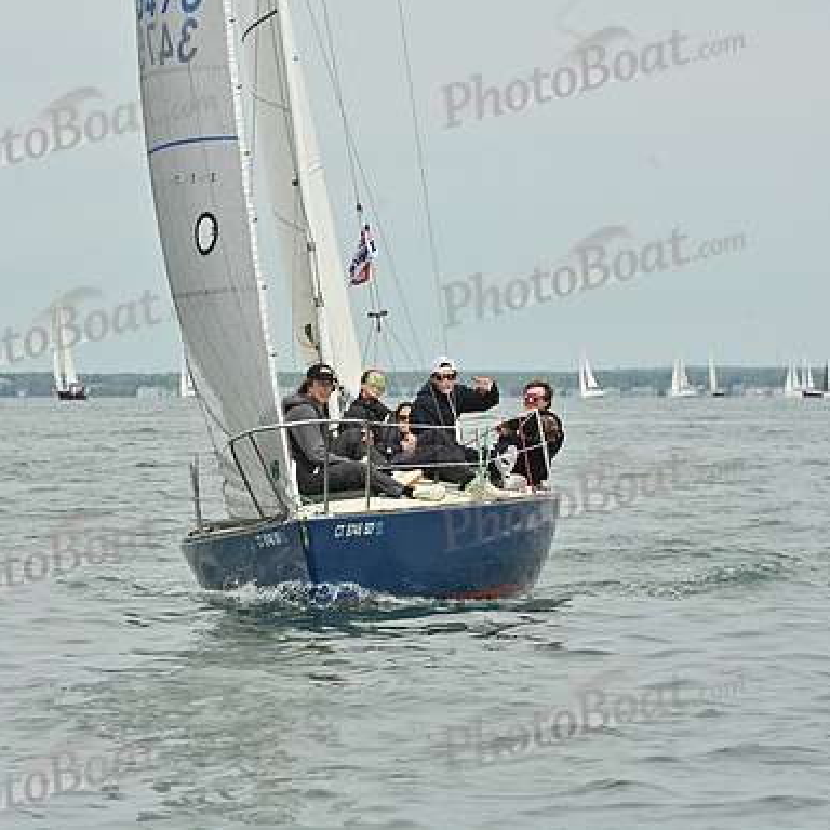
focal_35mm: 257
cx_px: 331
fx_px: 6972
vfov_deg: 6.8
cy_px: 414
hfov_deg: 6.8
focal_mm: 200
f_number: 13
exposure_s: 1/800
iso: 320
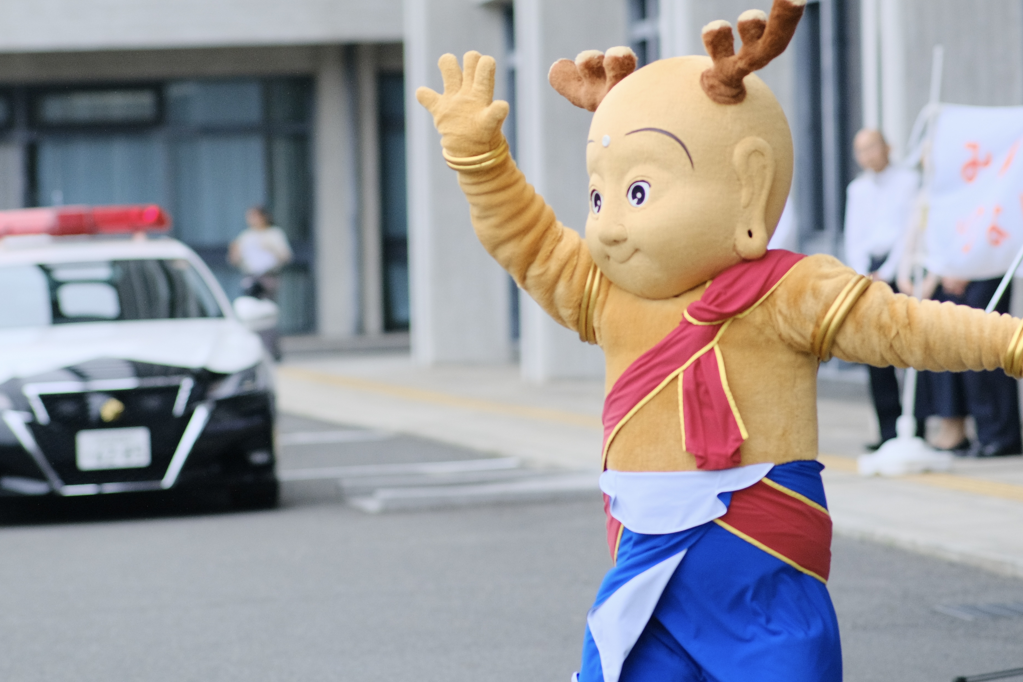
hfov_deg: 13.7
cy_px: 298
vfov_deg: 9.1
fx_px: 4262
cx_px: 483
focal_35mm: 150
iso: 640
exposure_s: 1/5000
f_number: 2
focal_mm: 85
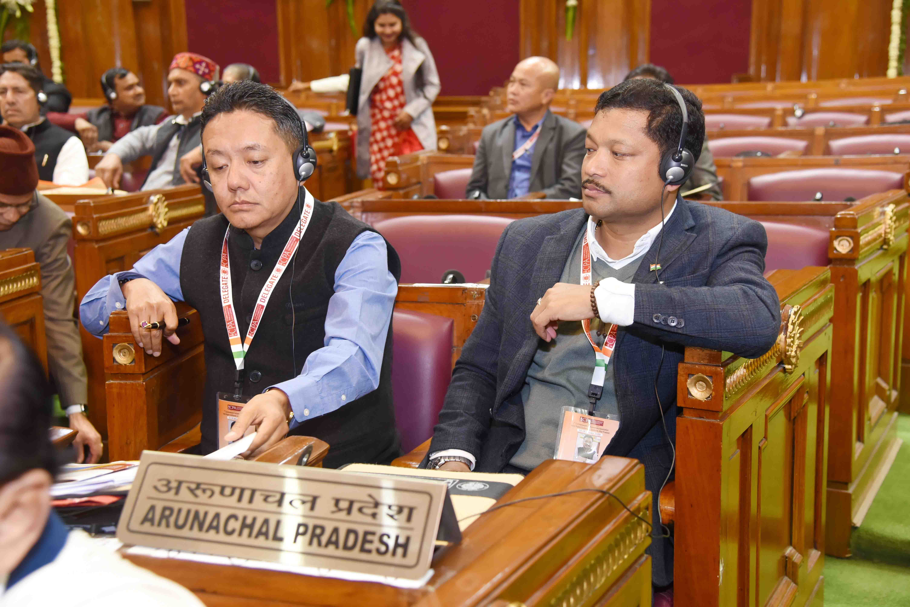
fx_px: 1214
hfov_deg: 41.1
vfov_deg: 28.1
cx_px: 455
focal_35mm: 48
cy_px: 304
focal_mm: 48
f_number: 4.5
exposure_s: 1/125
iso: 1600
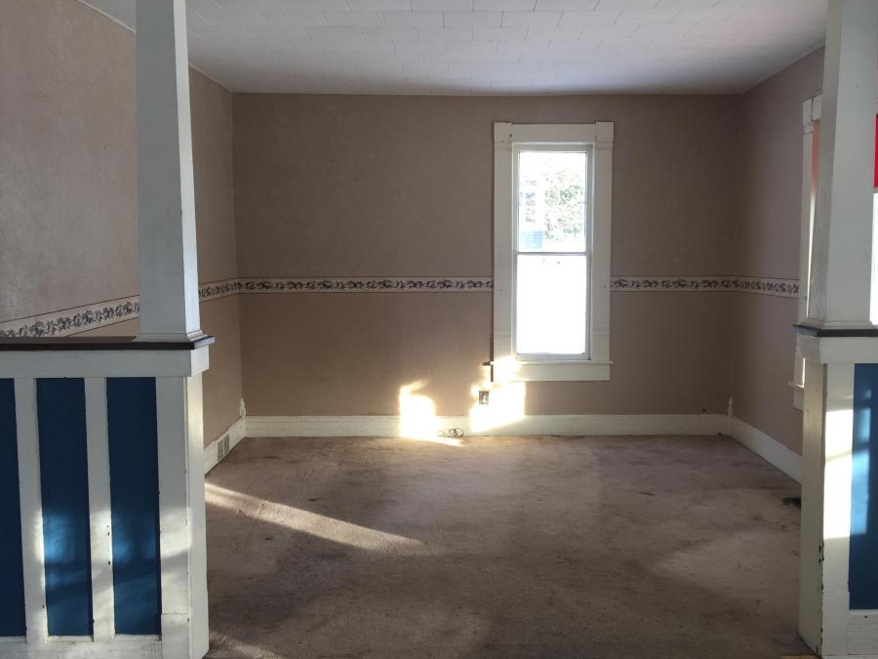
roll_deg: +0.8
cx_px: 493
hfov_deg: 55.2
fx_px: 837
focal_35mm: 33
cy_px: 322
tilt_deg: -5.3
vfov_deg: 42.9
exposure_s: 1/60
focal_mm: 4.15
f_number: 2.2
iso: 40
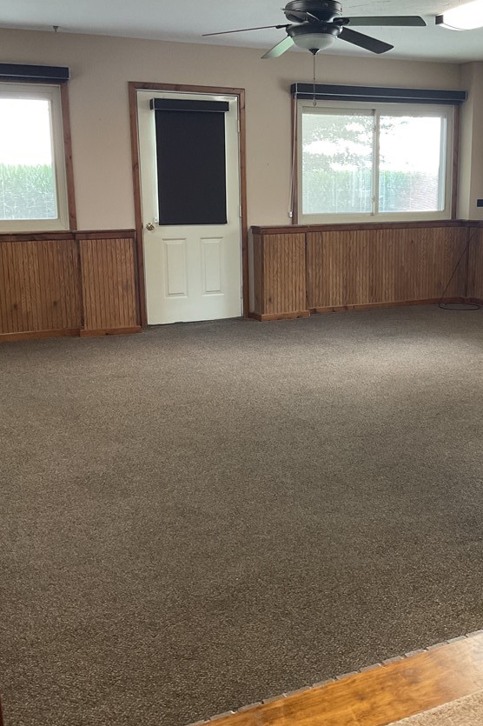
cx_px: 299
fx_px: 745
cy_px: 310
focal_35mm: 37
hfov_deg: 35.7
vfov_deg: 51.7
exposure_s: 1/60
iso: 125
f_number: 1.8
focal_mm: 3
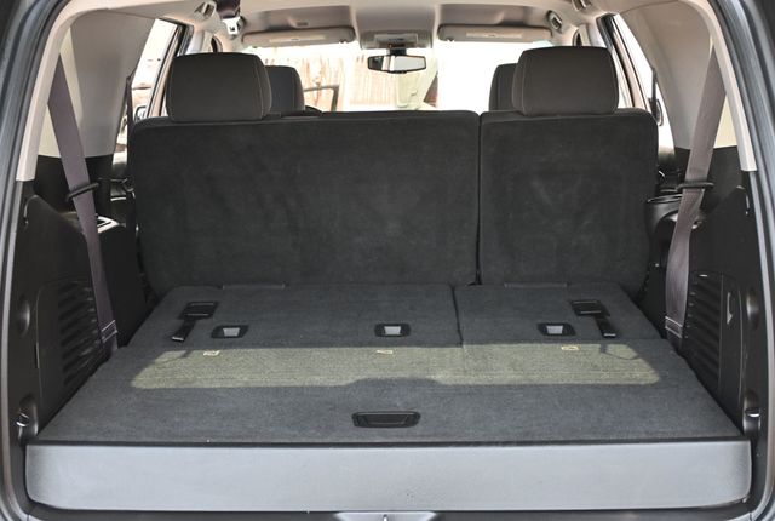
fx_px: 1052
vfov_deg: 27.8
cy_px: 260
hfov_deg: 40.4
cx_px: 388
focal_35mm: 49
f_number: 5
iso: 720
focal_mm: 32.5
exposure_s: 1/125
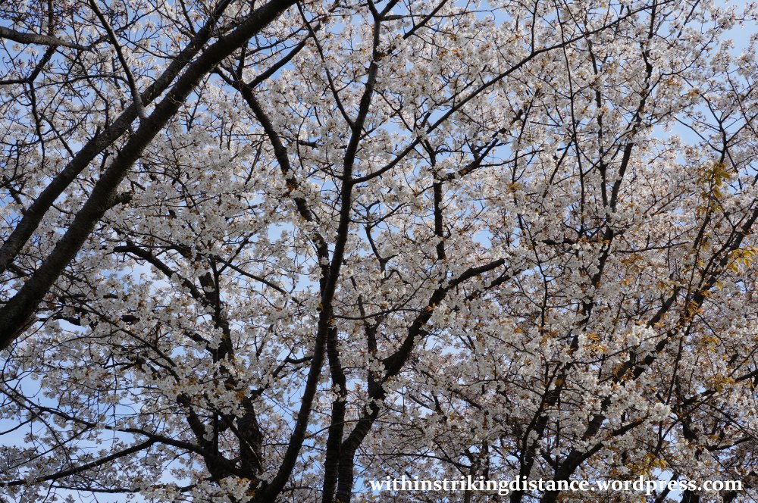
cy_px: 252
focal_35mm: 40
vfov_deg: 32.9
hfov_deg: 48.0
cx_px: 379
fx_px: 852
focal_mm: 27
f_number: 13
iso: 200
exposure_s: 1/200
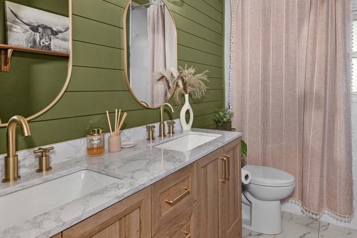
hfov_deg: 78.6
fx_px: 218
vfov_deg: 56.3
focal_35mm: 22
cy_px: 86
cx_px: 188
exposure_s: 1/60
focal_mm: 14
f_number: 9
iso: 125
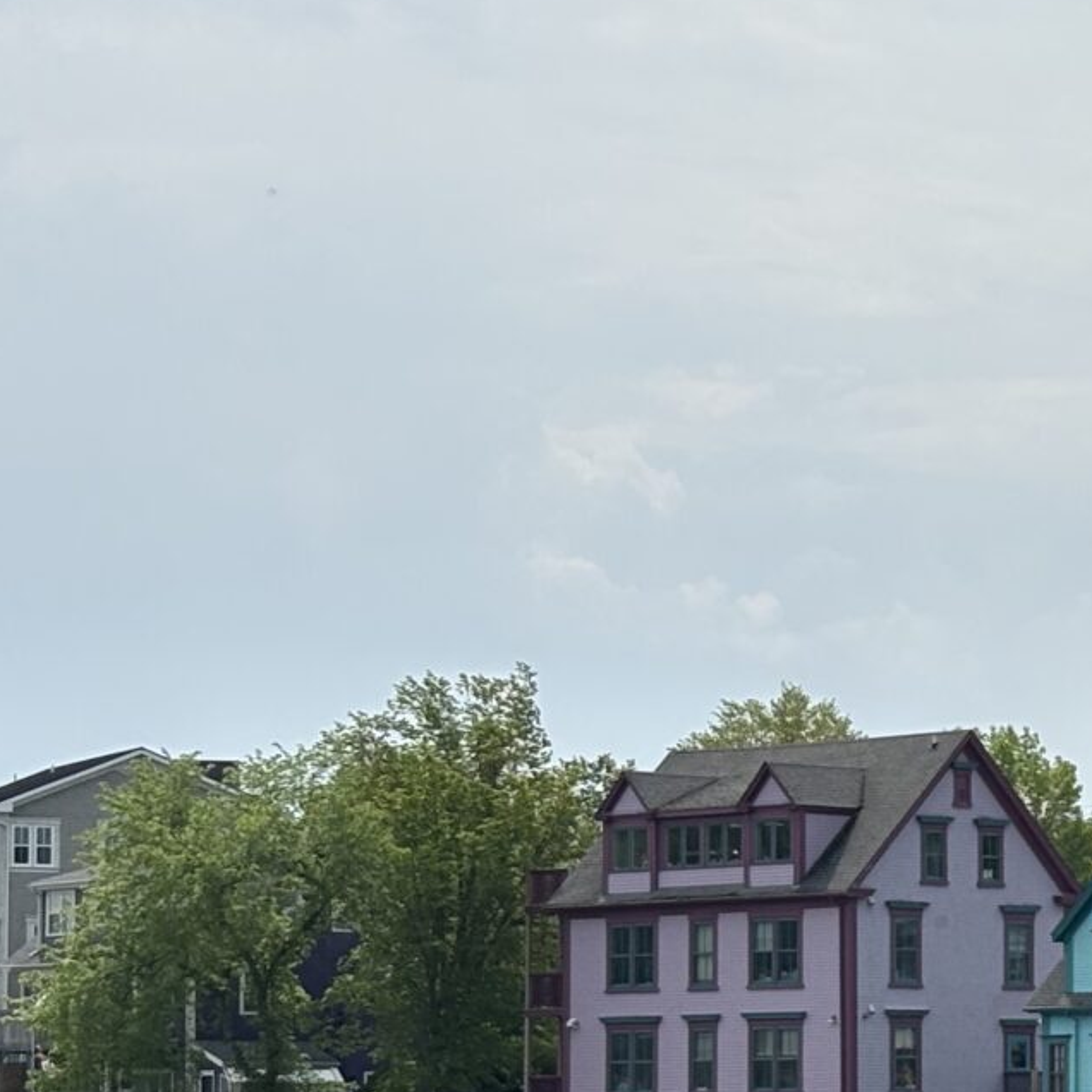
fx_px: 5282
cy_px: 826
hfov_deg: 11.3
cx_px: 1720
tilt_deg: +2.9
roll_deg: +0.1
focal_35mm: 148
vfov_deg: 11.8
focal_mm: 5.96
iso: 32
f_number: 1.6
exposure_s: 1/7194
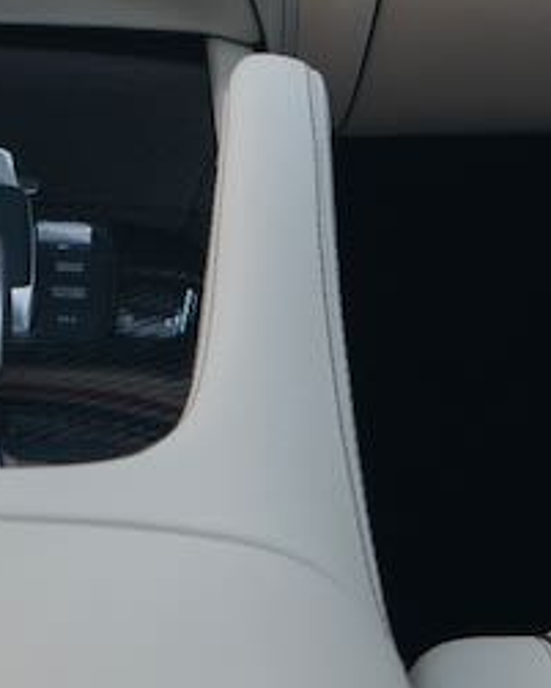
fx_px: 2343
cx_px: -107
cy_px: -628
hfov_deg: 13.1
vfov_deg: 14.3
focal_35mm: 115
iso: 100
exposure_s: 1/50
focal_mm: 16
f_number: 6.3
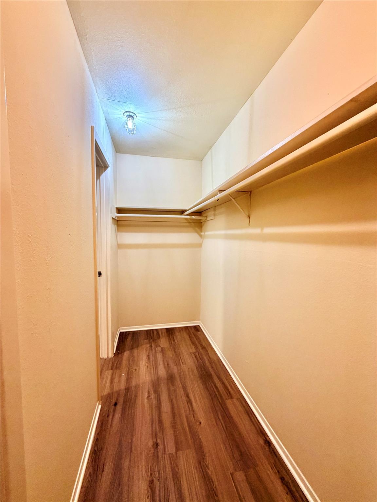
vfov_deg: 102.1
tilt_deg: -3.5
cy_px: 251
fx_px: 203
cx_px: 188
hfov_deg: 85.7
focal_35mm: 14
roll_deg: -0.6
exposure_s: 1/60
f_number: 2.2
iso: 160
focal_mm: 2.22
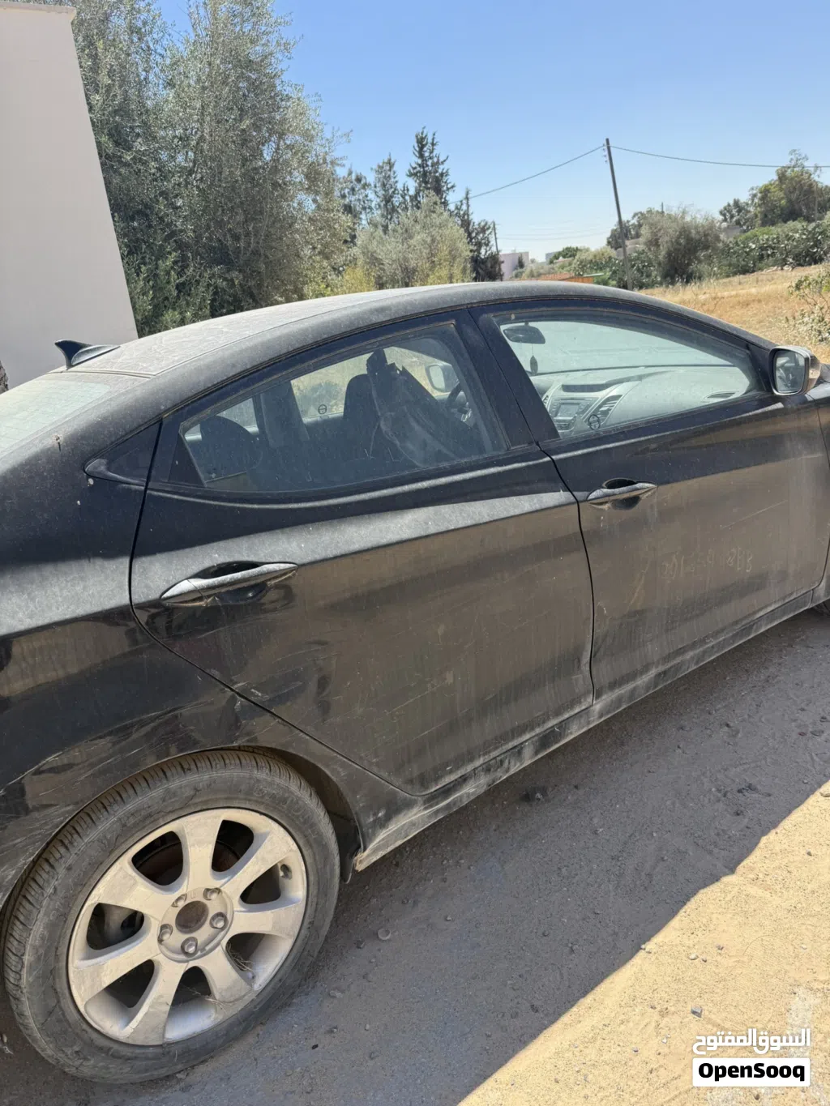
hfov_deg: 56.8
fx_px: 767
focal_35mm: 24
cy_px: 553
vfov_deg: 71.6
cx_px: 415
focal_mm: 6.76
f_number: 1.78
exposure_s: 1/2445
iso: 80
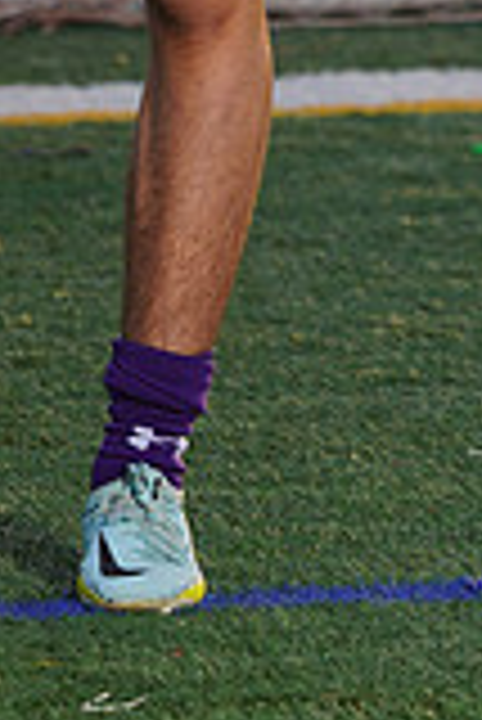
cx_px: 38
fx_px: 19638
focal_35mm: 980
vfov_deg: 2.1
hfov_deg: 1.4
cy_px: -450
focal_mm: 271
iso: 100
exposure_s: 1/200
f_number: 7.1
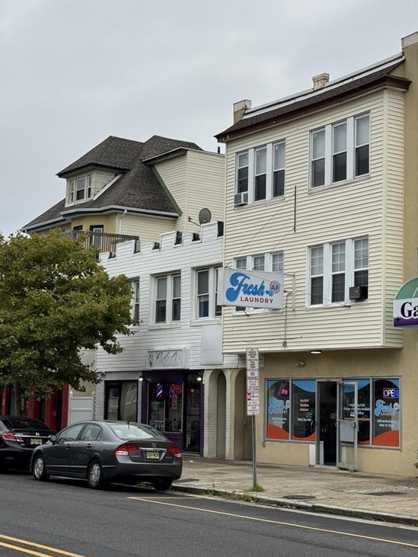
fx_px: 1013
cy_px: 293
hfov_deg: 23.3
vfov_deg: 30.7
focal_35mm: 63
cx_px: 246
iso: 64
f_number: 1.78
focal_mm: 6.76
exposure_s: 1/3817
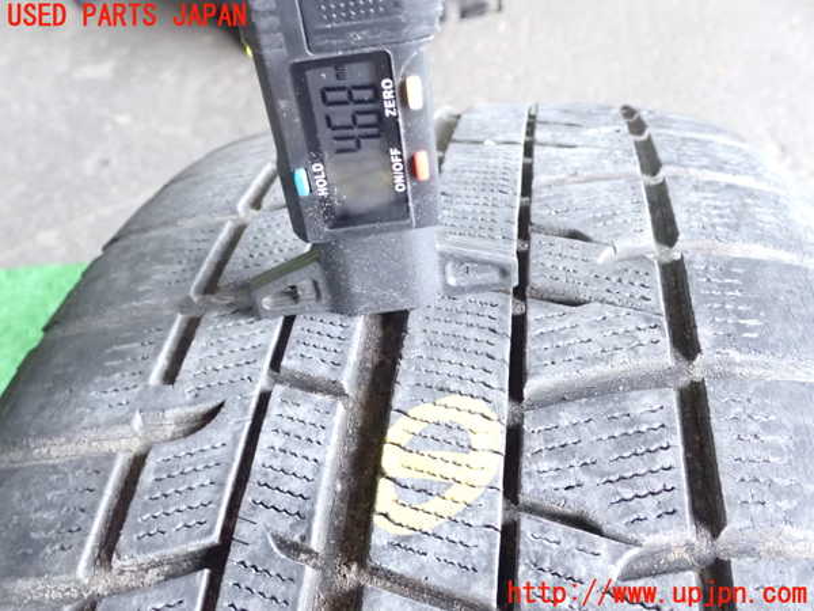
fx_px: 752
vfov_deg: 44.2
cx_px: 407
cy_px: 306
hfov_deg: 56.8
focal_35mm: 32
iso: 1600
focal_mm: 5.79
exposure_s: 1/8
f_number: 9
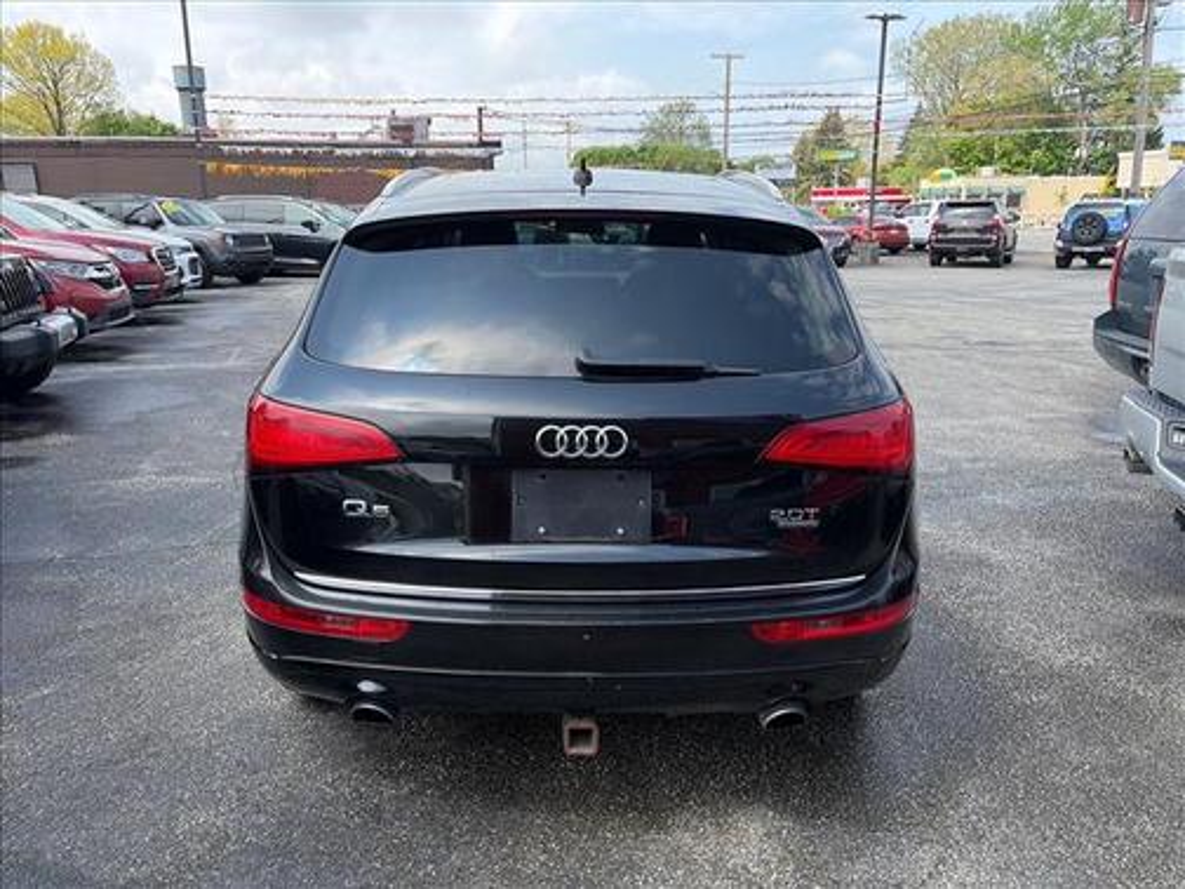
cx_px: 592
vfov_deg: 53.1
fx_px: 890
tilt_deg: -13.8
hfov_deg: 67.3
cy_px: 444
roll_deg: +1.4
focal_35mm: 26
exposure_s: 1/1484
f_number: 1.6
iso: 64
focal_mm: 5.96
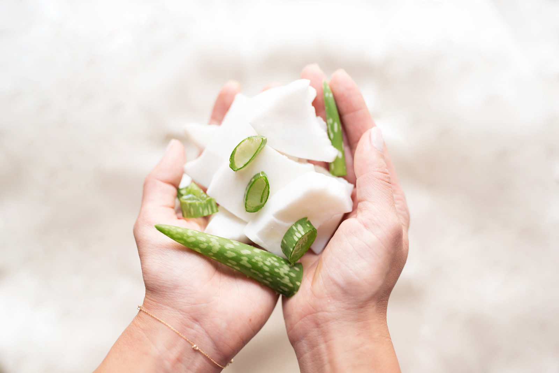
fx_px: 777
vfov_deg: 27.0
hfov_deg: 39.6
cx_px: 280
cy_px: 186
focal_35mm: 50
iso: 400
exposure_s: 1/250
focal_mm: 50
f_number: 2.2
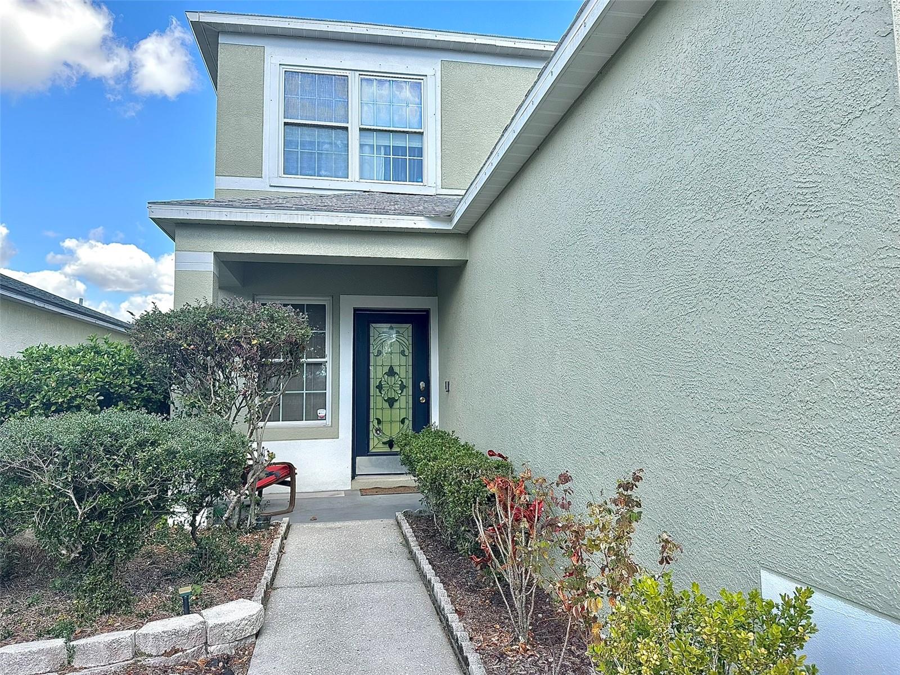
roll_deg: +0.5
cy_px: 338
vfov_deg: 56.8
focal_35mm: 24
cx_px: 450
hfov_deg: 71.6
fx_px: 624
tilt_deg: +5.4
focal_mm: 6.86
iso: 80
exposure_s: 1/1241
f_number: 1.78
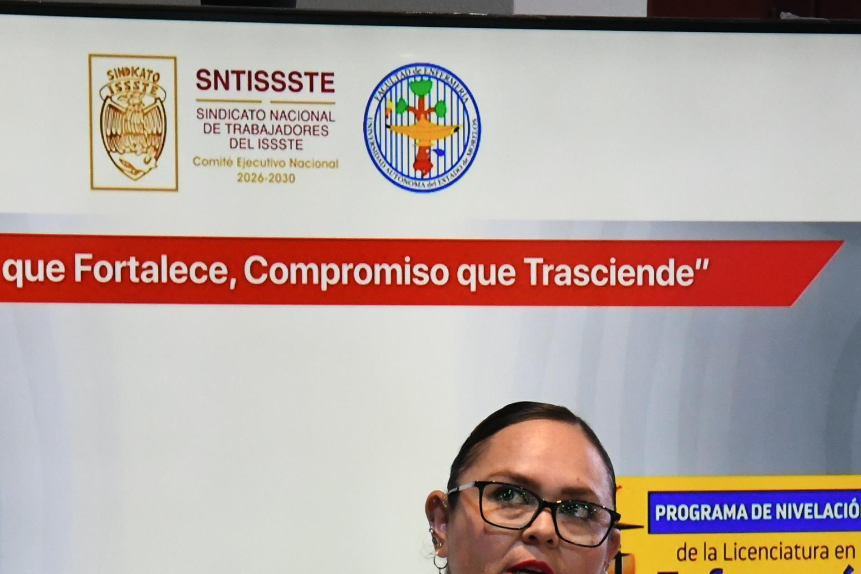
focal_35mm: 231
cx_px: 356
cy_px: 616
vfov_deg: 5.9
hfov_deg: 8.9
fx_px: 5524
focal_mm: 70
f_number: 6.3
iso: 4000
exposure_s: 1/60
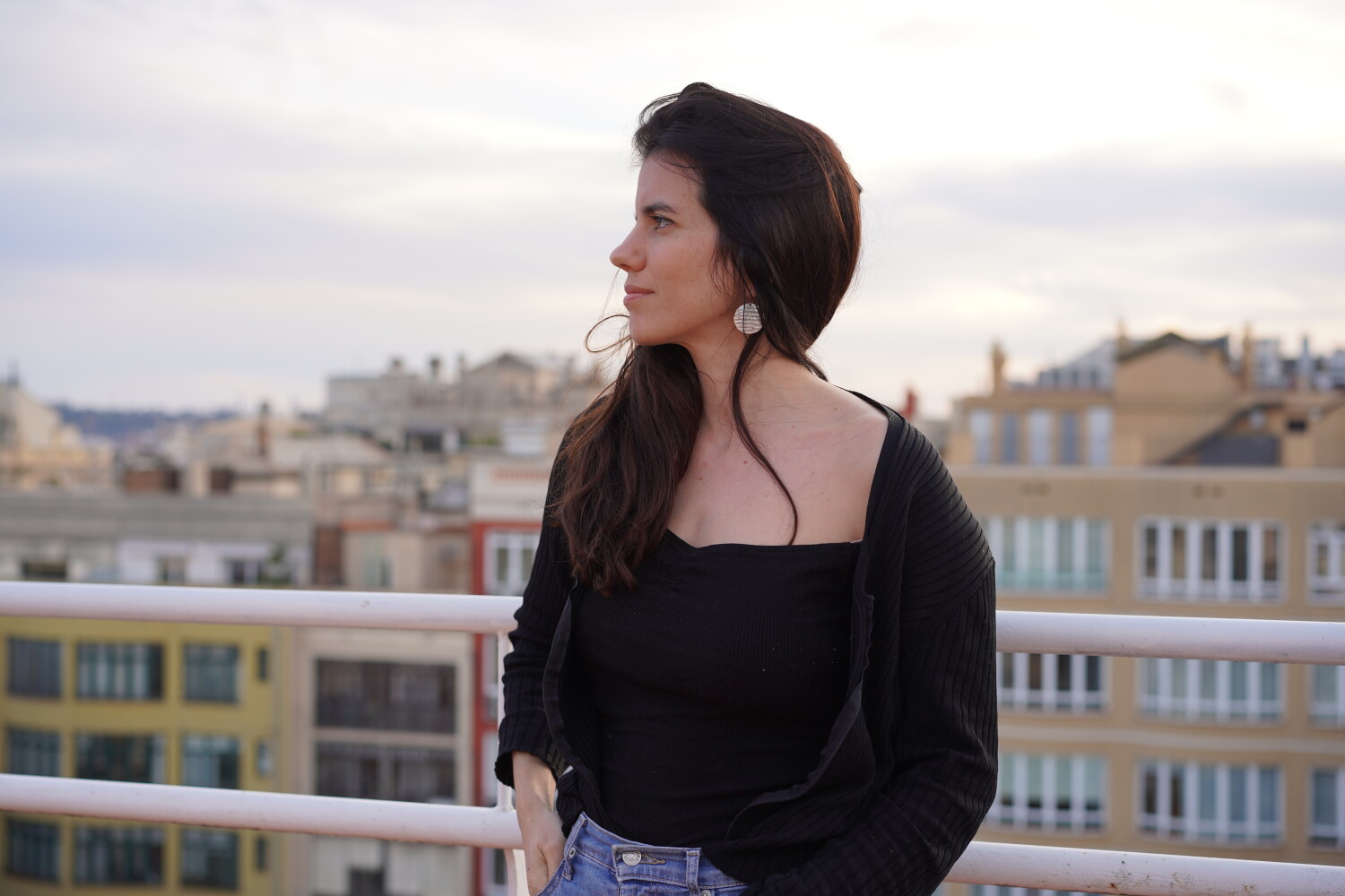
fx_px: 2055
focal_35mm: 55
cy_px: 448
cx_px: 672
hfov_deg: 36.2
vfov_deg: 24.6
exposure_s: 1/160
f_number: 4
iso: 160
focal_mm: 55
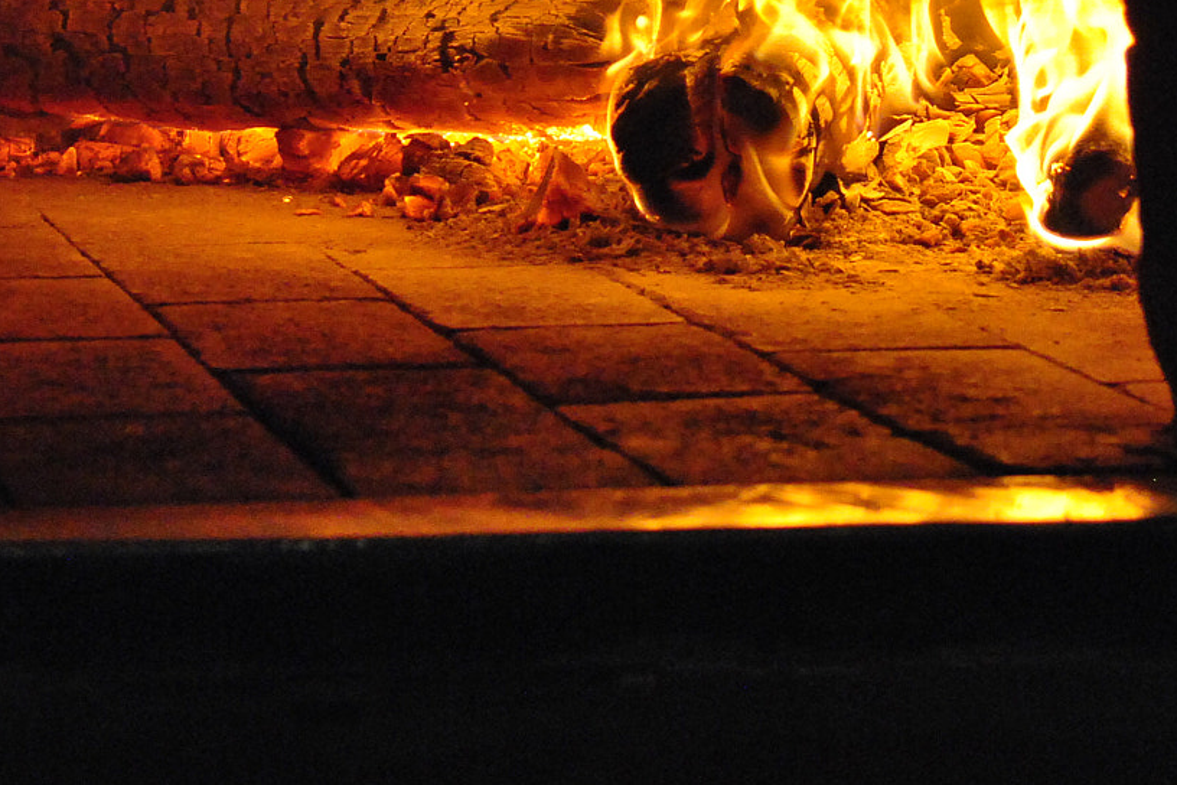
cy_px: 102
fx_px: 4806
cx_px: 492
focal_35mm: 147
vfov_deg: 9.3
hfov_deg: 14.0
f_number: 5.3
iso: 1600
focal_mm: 50
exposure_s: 1/160
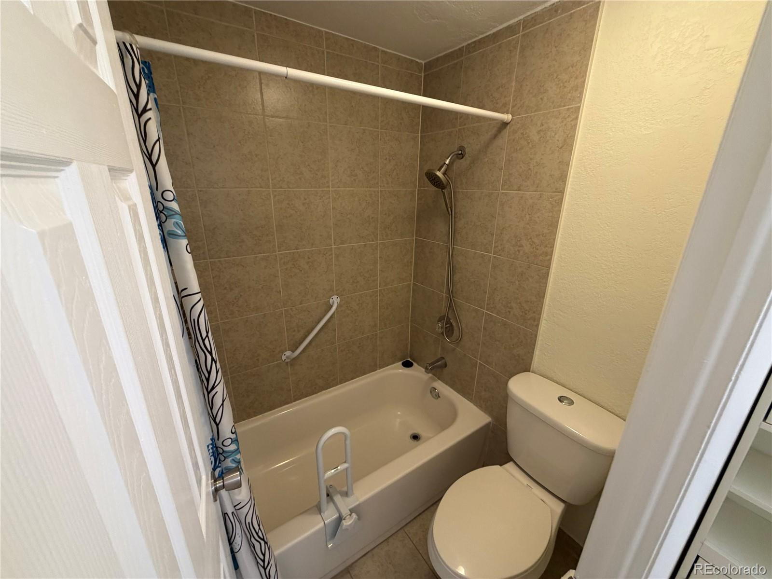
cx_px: 386
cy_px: 290
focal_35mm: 14
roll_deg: -0.8
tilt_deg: -18.8
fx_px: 312
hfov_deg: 102.1
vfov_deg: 85.7
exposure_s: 1/60
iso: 250
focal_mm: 2.22
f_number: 2.2
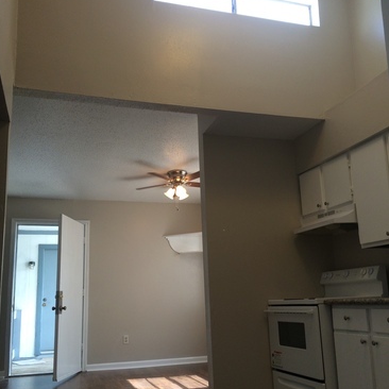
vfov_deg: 47.1
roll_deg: +2.5
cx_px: 191
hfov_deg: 47.2
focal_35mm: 35
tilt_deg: +9.1
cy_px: 217
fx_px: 445
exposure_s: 1/120
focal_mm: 4.15
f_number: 2.2
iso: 64
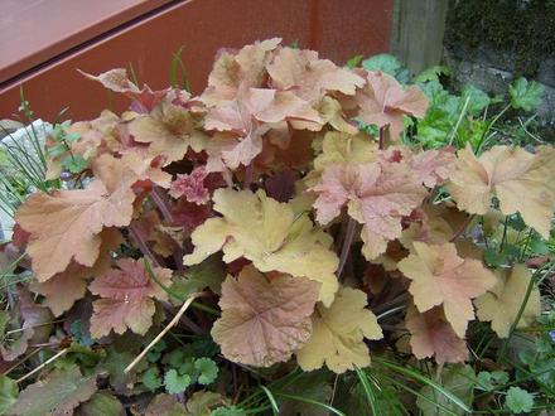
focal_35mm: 36
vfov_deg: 39.7
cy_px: 208
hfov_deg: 51.4
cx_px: 278
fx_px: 577
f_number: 2.8
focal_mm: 6
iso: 100
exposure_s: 1/231
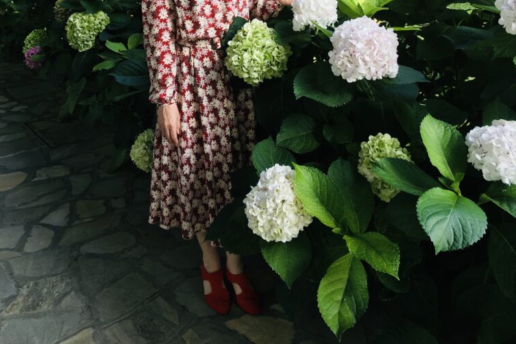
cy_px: 8
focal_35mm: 41
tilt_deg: -9.6
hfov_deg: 47.4
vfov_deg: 30.5
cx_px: 256
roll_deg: +3.8
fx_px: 588
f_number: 2.2
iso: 25
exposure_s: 1/225
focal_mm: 4.15
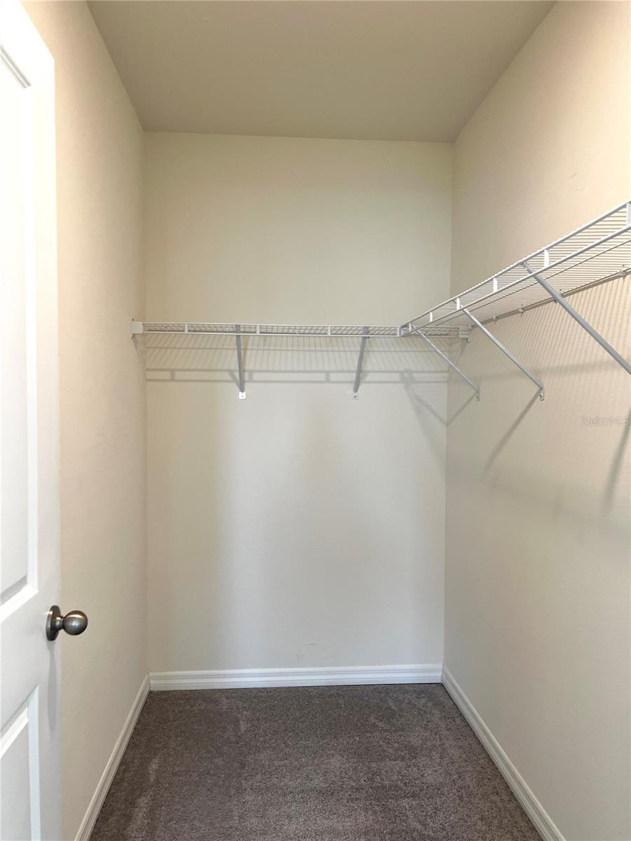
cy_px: 420
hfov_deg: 53.1
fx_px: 632
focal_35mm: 26
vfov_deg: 67.3
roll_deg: +0.9
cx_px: 316
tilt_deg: -4.1
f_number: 1.5
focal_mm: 5.7
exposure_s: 1/120
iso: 80
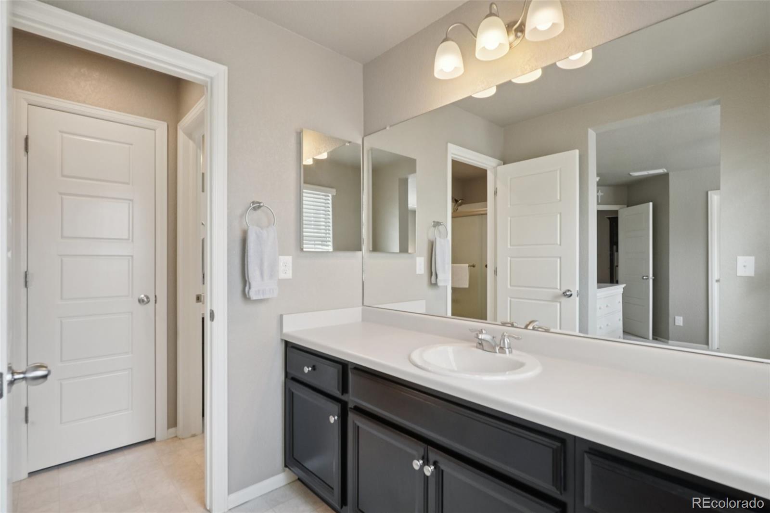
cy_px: 256
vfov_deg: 72.0
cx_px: 385
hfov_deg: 95.0
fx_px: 353
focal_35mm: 16
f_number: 8
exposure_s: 1/30
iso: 250
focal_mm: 11
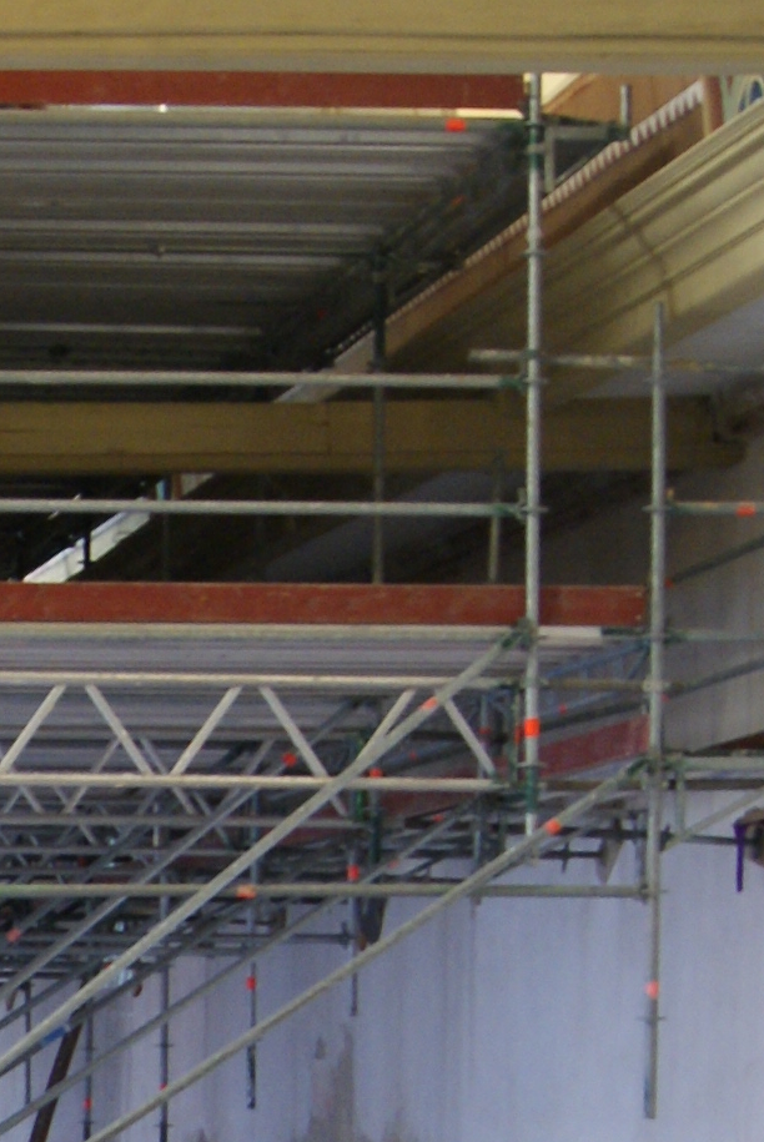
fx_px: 4033
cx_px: -526
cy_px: 1353
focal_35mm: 127
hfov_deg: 10.3
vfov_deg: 15.6
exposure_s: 1/4
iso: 400
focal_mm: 20
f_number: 4
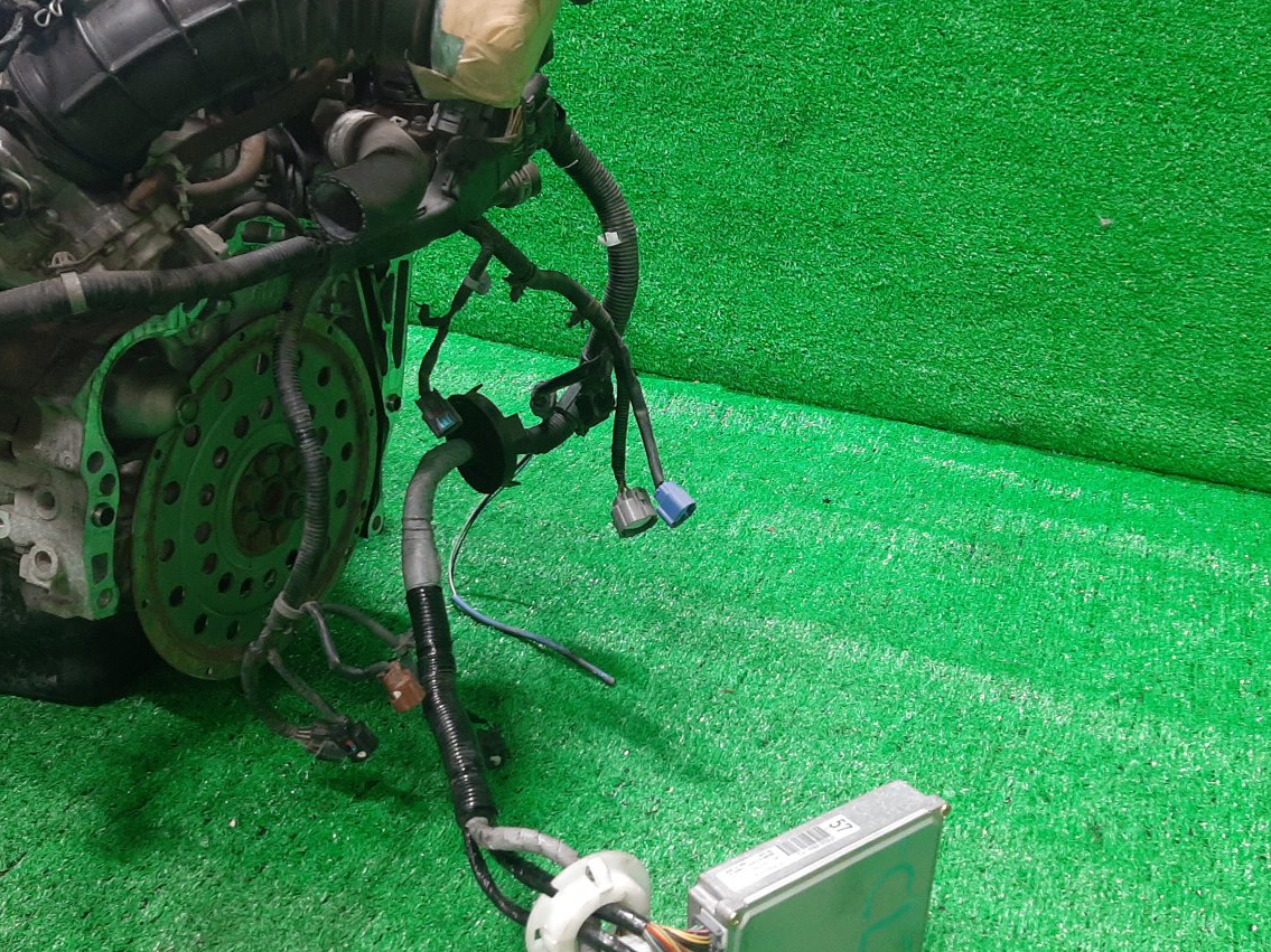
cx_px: 611
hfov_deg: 55.3
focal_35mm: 33
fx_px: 1212
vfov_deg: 42.9
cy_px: 507
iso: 193
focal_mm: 3.93
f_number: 1.7
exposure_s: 1/50
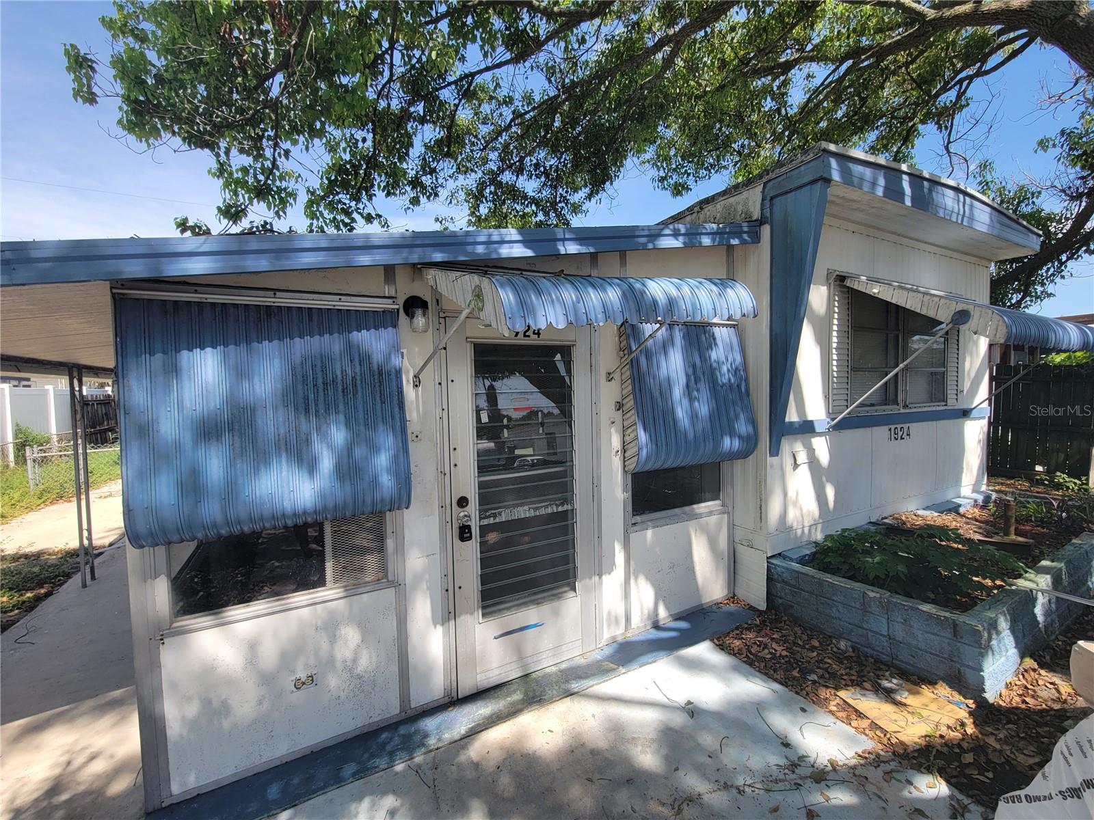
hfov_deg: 106.2
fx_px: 411
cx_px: 547
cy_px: 410
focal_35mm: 13
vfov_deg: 89.9
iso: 50
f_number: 2.2
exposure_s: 1/792
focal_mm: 2.2
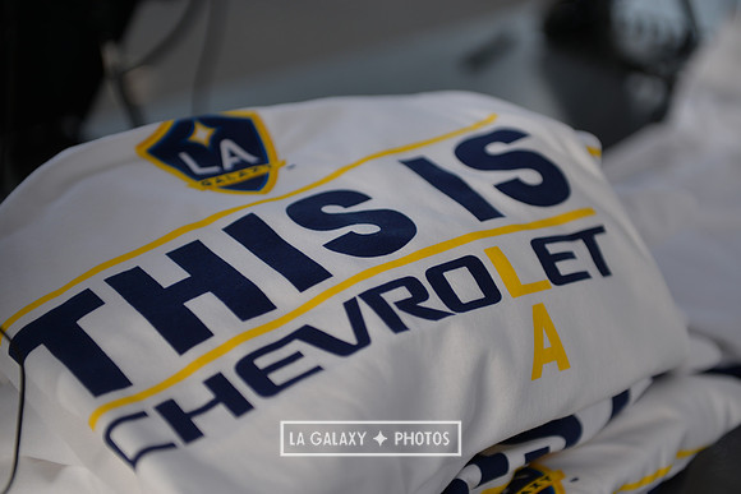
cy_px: 247
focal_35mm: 70
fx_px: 1441
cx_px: 370
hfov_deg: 28.8
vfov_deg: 19.5
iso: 200
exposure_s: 1/640
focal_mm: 70
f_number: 2.8
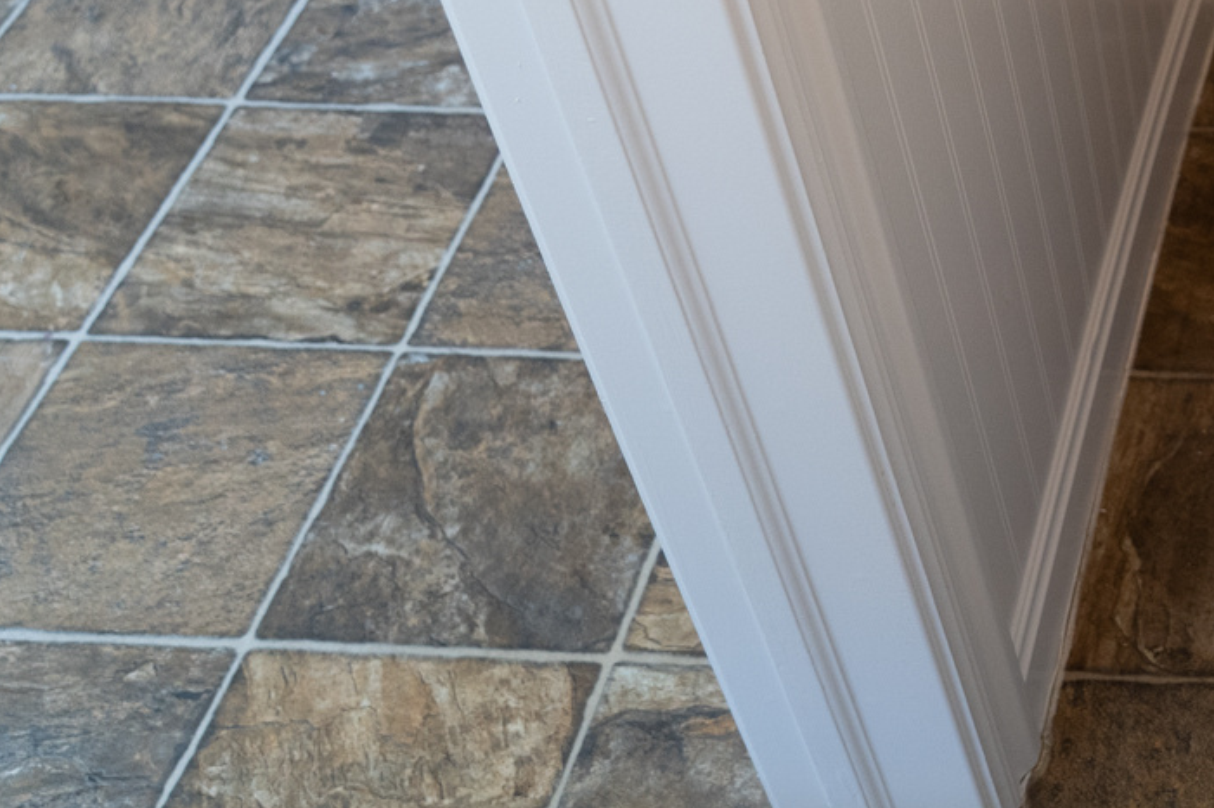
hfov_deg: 24.1
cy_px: -248
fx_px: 2427
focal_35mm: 72
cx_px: 1640
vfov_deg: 17.7
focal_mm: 24
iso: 640
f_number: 4
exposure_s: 1/160
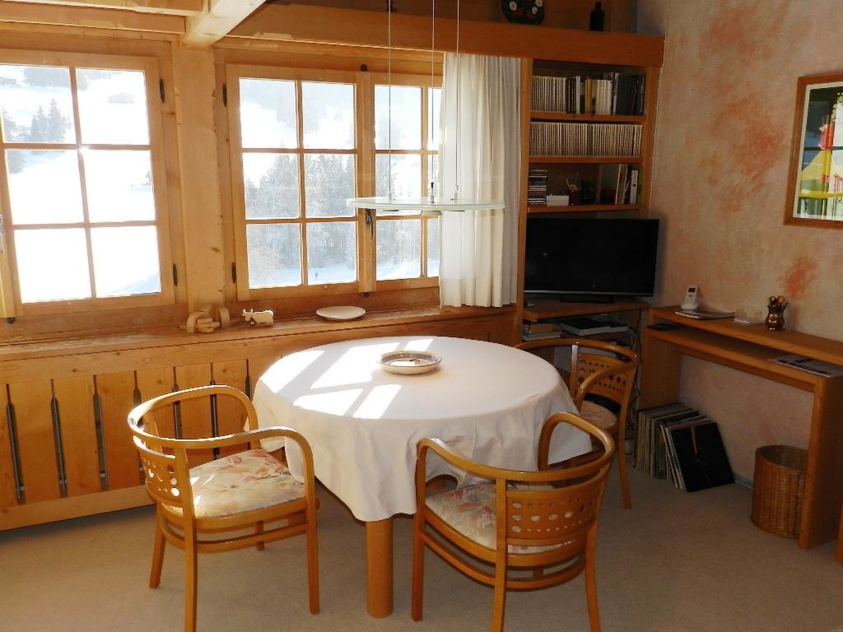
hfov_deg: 63.4
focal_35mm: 28
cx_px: 422
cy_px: 316
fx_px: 682
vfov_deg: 49.7
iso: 160
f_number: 3.6
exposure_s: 1/400
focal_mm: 5
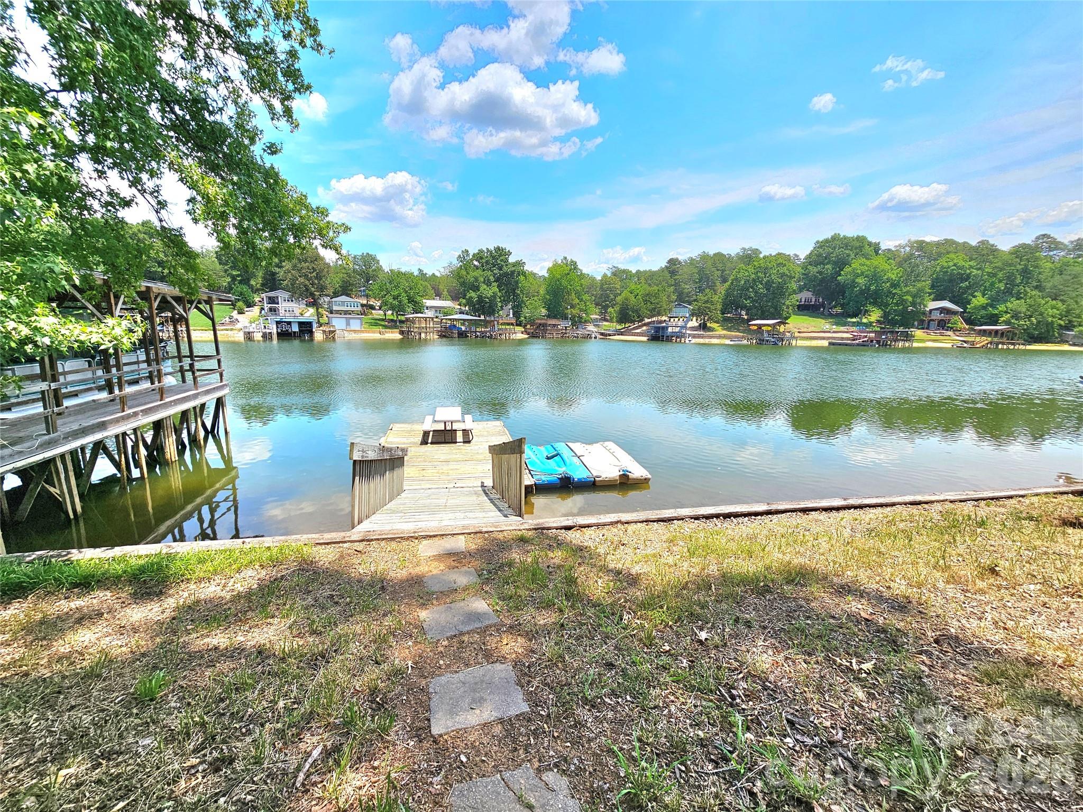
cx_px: 542
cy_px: 406
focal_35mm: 13
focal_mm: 2.2
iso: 50
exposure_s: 1/2500
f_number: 2.2
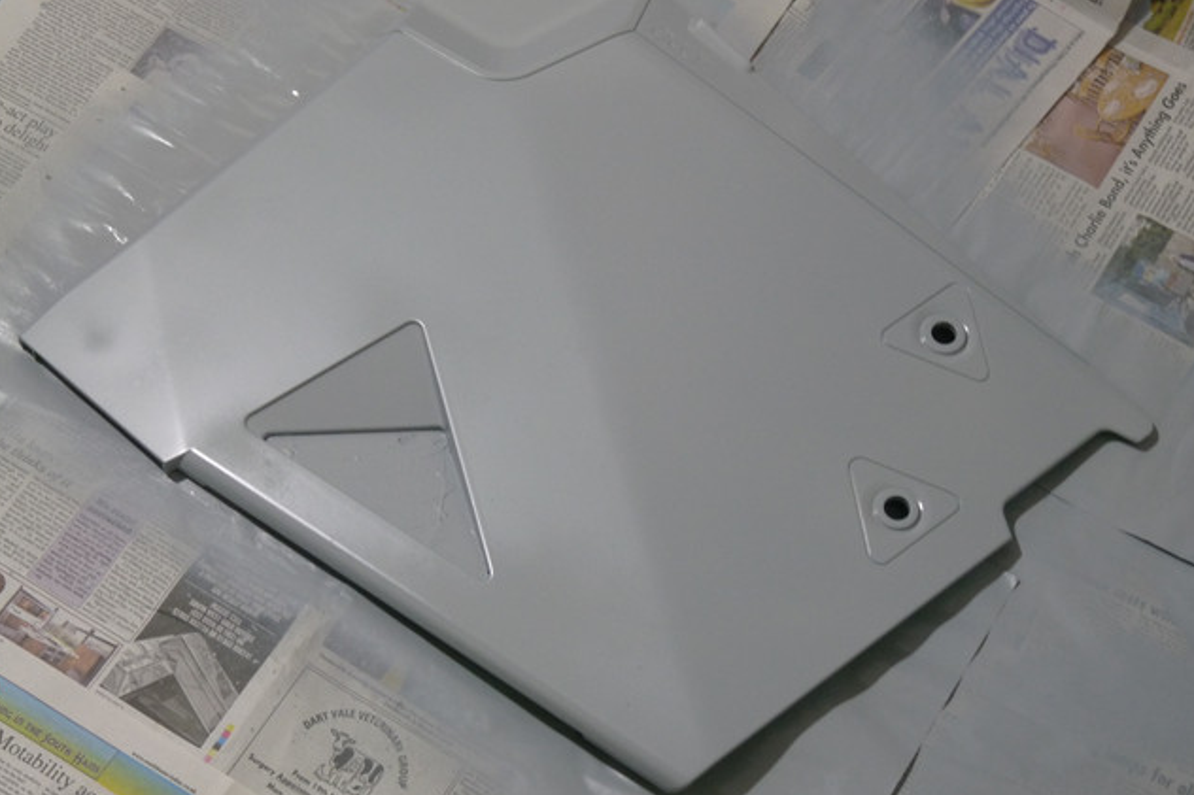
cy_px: 378
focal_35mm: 79
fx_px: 2619
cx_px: 597
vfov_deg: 17.3
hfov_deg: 25.7
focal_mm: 13.3
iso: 200
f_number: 3.4
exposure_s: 1/4
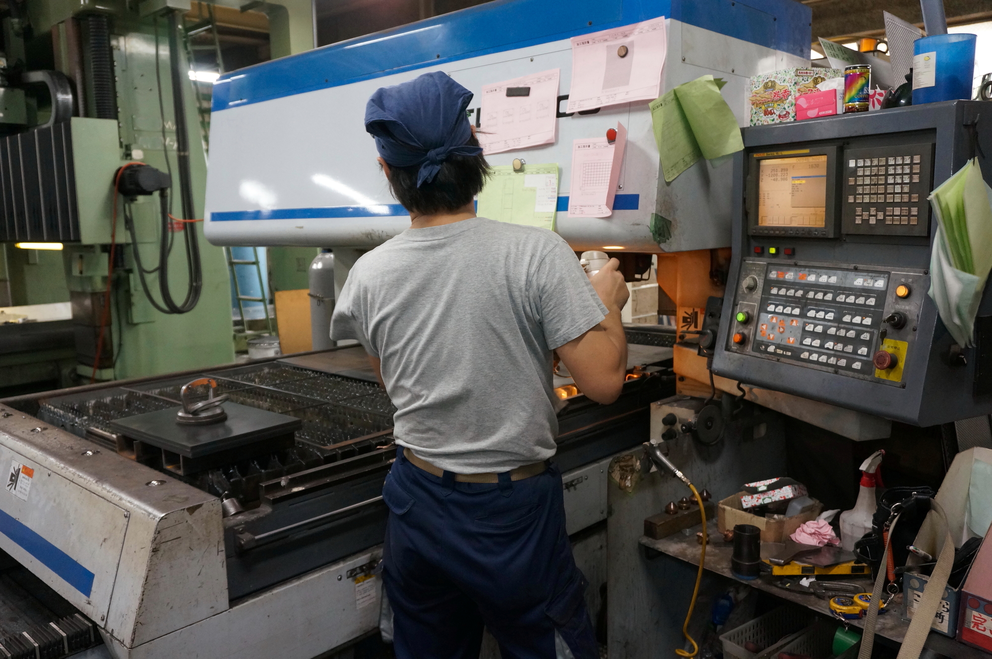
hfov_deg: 62.0
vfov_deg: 43.5
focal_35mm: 30
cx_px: 496
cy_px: 330
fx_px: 826
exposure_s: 1/60
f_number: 4
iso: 1250
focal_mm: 20
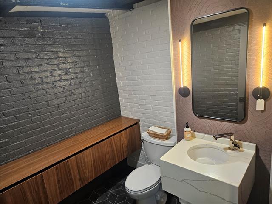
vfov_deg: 58.9
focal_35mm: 23
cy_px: 102
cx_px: 136
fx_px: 181
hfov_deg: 73.9
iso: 320
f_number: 1.8
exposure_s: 1/120
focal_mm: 5.4
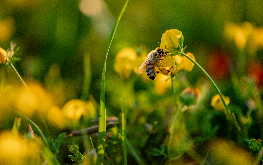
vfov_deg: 12.1
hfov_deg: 19.3
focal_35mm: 108
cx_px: 132
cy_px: 81
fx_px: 774
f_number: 3.3
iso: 400
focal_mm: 105
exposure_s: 1/500
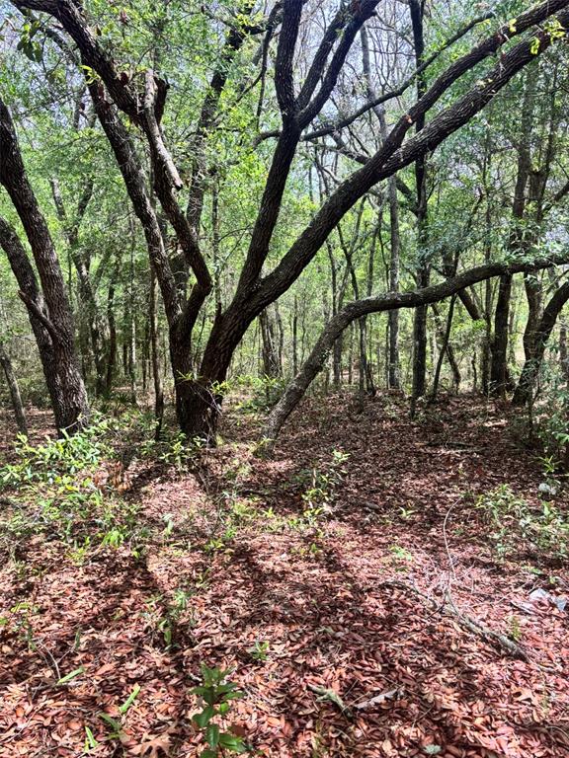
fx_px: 570
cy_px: 379
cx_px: 284
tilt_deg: -2.8
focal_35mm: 26
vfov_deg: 67.3
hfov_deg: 53.1
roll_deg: -1.3
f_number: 1.6
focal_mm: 5.96
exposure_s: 1/311
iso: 50
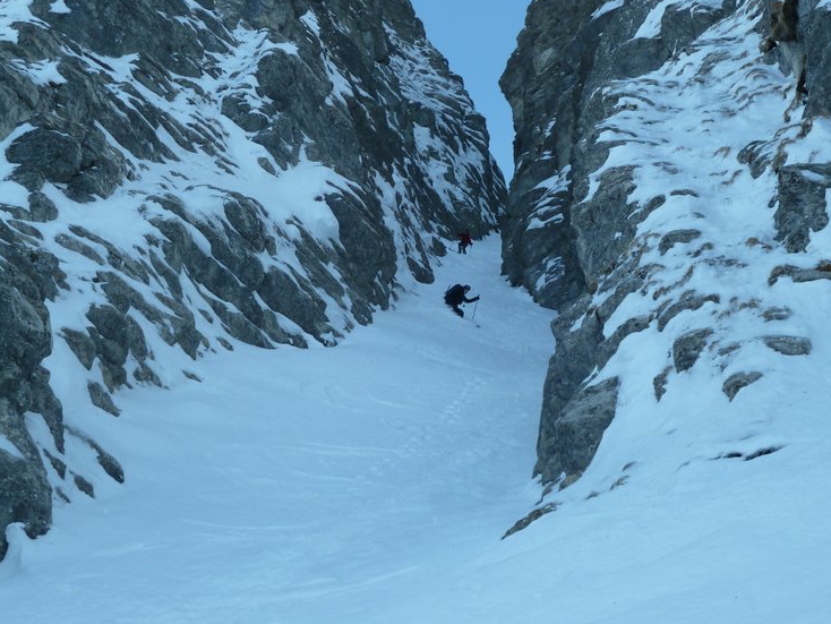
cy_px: 306
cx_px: 448
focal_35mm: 73
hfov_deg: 26.7
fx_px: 1753
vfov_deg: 20.2
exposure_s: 1/160
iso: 80
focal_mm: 11
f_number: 4.1
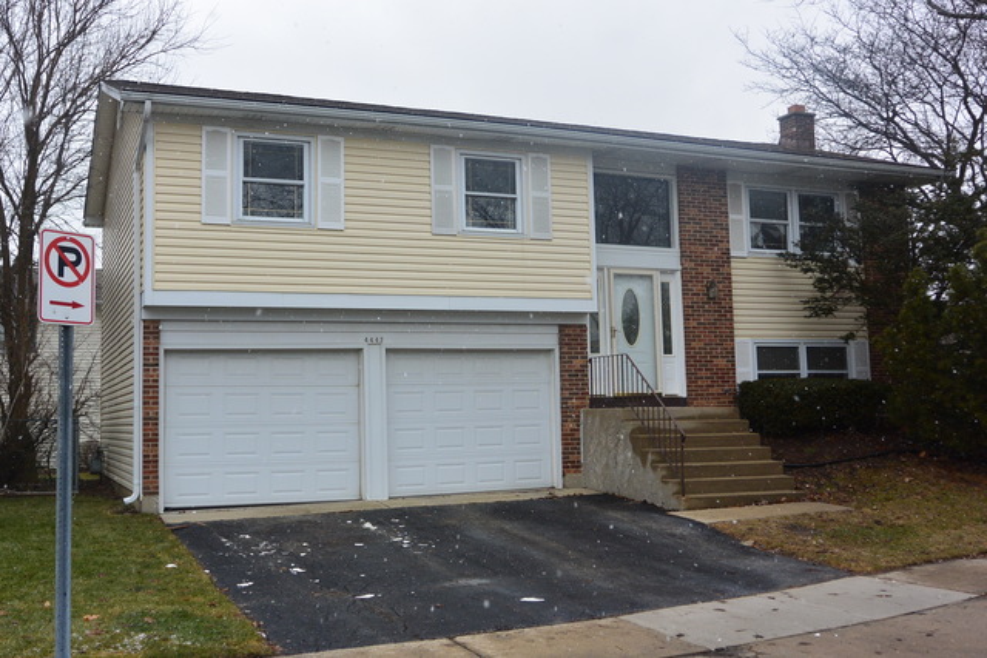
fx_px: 1069
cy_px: 329
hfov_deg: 49.5
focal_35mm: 39
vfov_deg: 34.2
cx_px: 494
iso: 160
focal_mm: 14.5
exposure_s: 1/320
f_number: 4
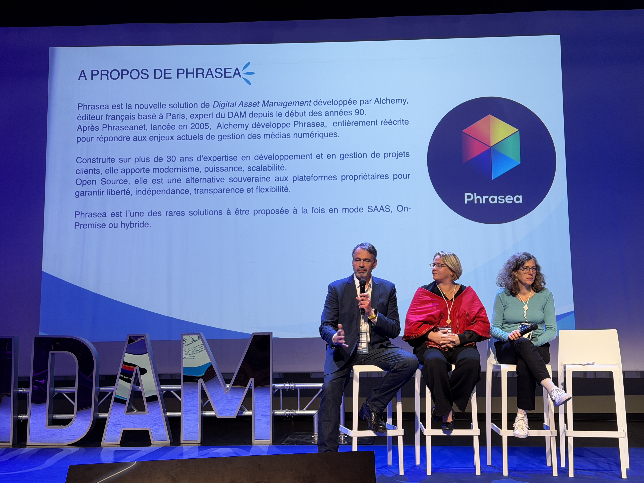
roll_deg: +1.0
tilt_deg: +4.2
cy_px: 242
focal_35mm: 48
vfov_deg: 30.3
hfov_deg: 39.7
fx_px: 893
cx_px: 322
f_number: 1.78
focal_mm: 6.76
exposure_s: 1/50
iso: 64
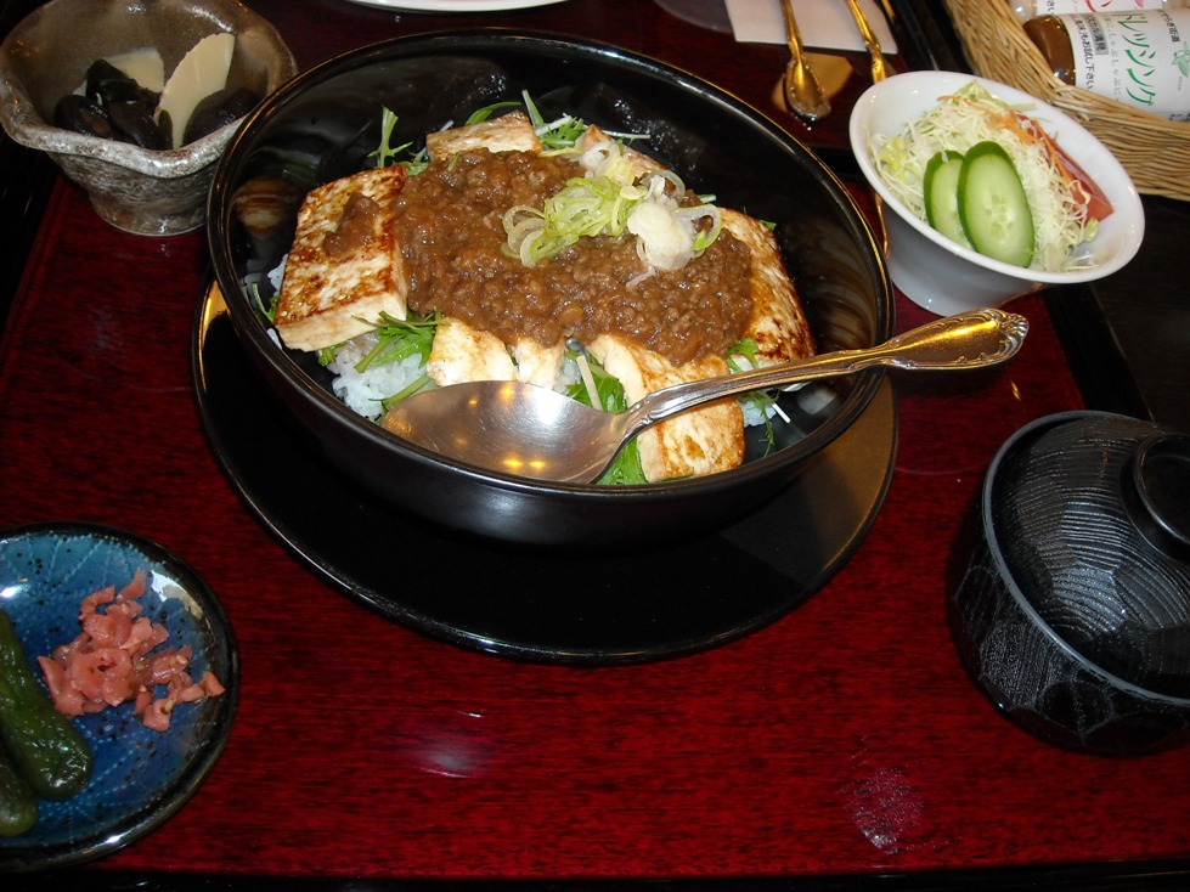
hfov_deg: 52.6
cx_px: 595
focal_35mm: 35
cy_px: 446
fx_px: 1203
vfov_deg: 40.7
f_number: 2.8
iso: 200
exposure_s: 1/60
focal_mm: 5.7
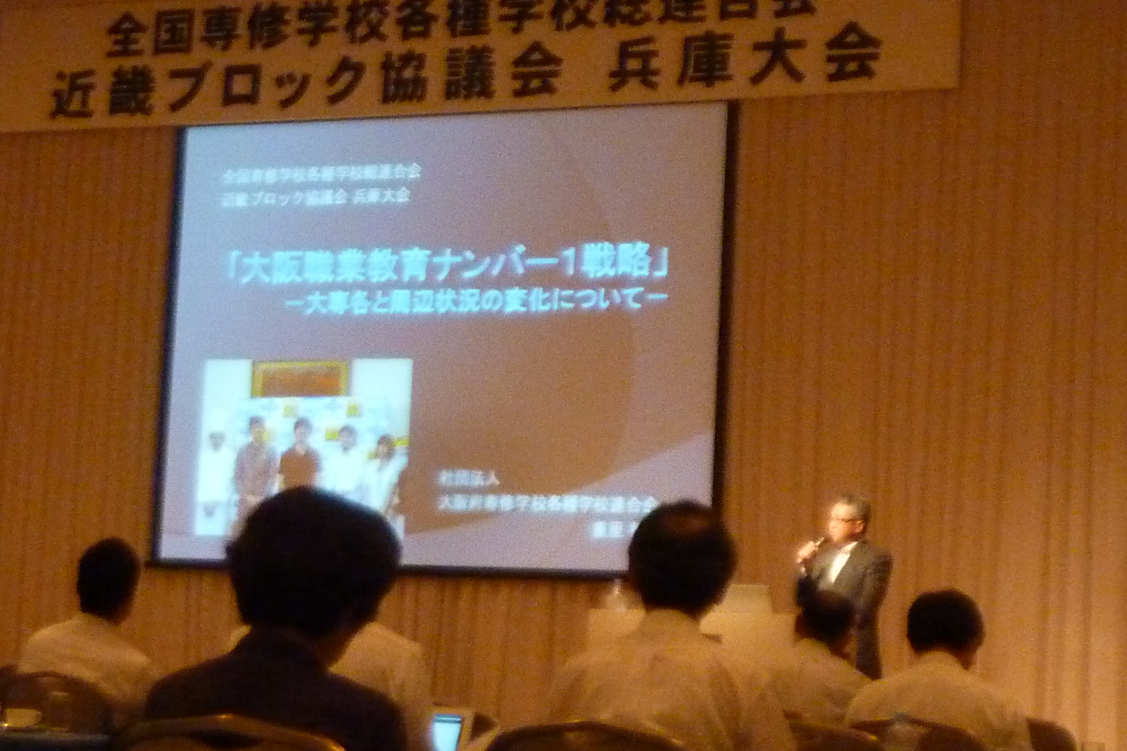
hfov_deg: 25.4
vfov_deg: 17.1
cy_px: 365
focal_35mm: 80
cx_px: 565
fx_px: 2504
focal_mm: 6.9
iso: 800
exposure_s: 1/20
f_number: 3.7
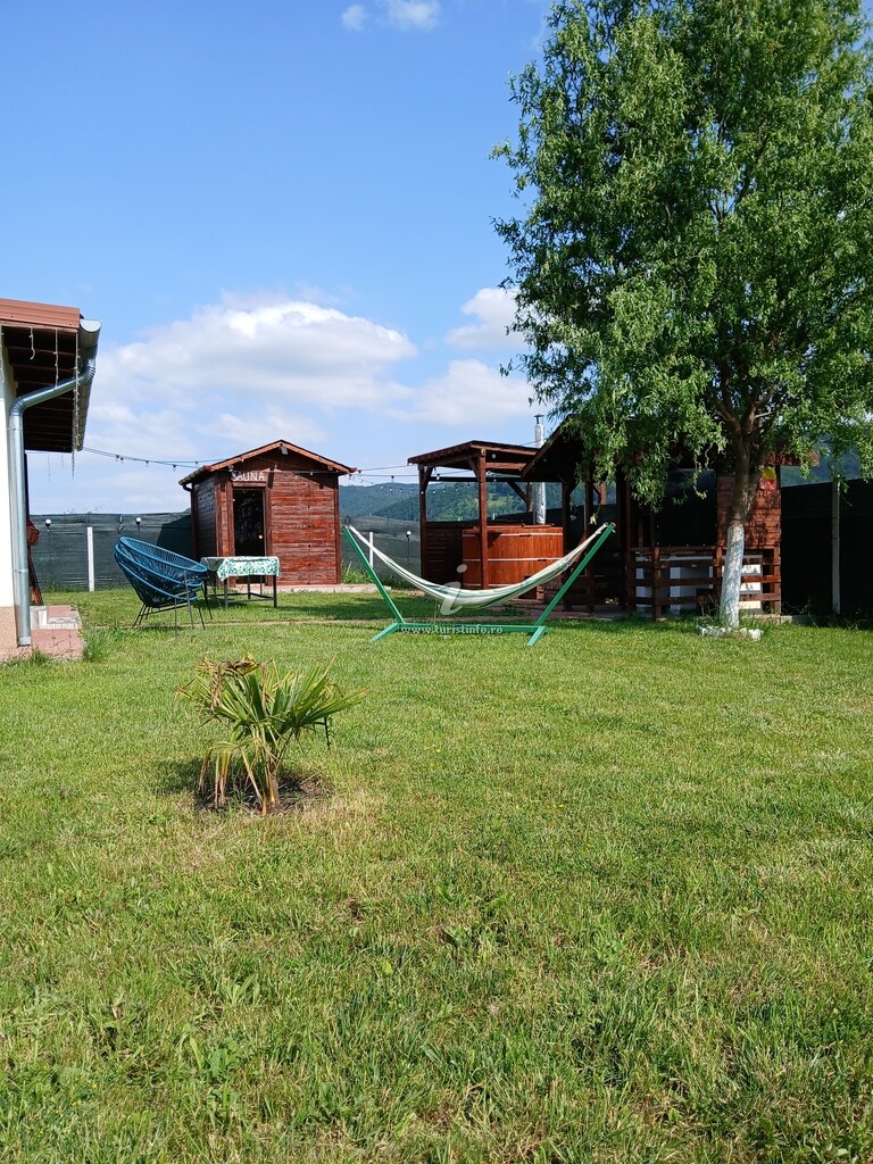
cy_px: 582
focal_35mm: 26
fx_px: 874
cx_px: 436
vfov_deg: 67.3
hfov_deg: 53.1
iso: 20
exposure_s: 1/485
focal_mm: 3.98
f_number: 1.8
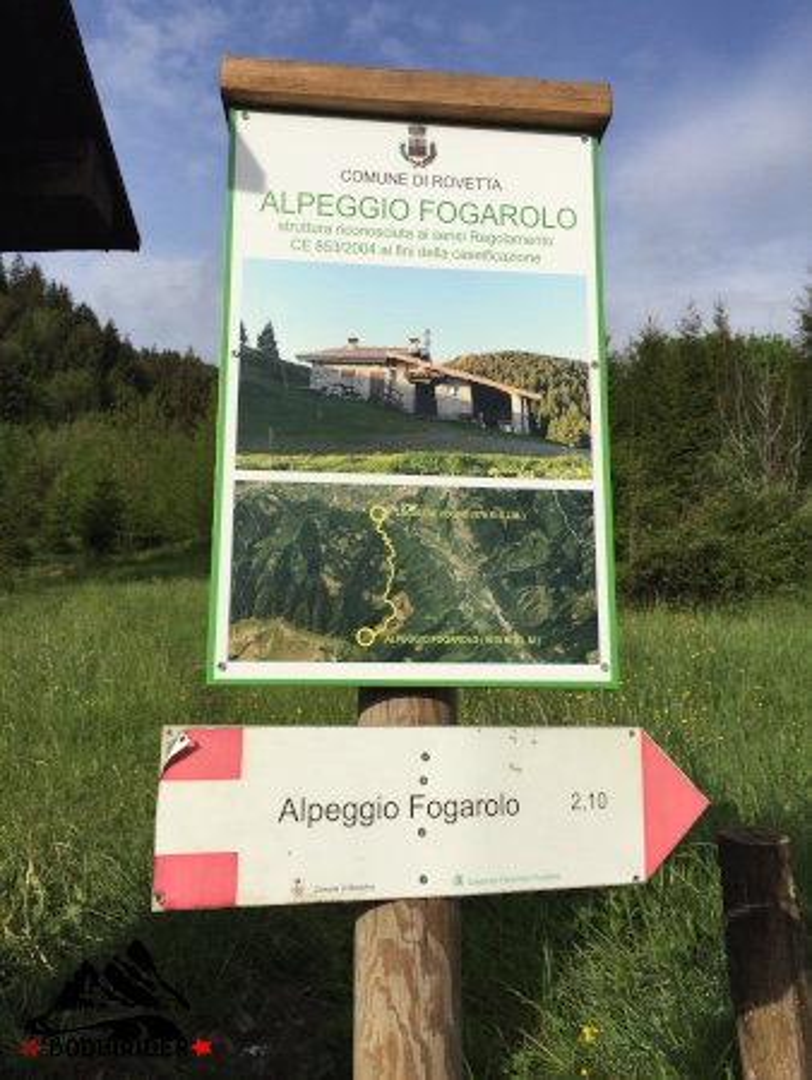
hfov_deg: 48.3
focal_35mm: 29
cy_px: 540
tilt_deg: +11.6
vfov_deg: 61.6
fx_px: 906
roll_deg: +0.2
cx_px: 406
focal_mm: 4.15
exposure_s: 1/3049
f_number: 2.2
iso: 32
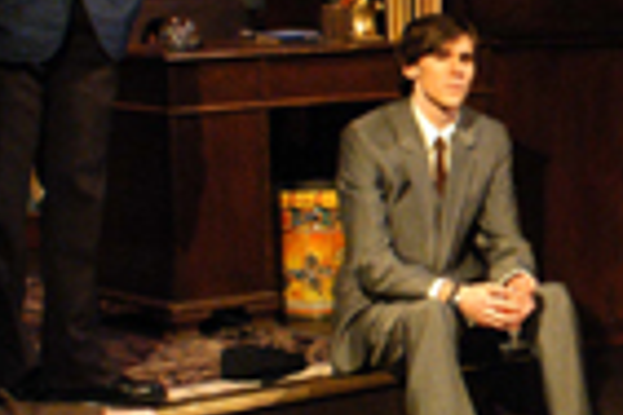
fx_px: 2319
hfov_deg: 14.6
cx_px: 809
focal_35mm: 134
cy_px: 201
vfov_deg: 10.2
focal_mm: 28
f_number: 3.5
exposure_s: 1/50
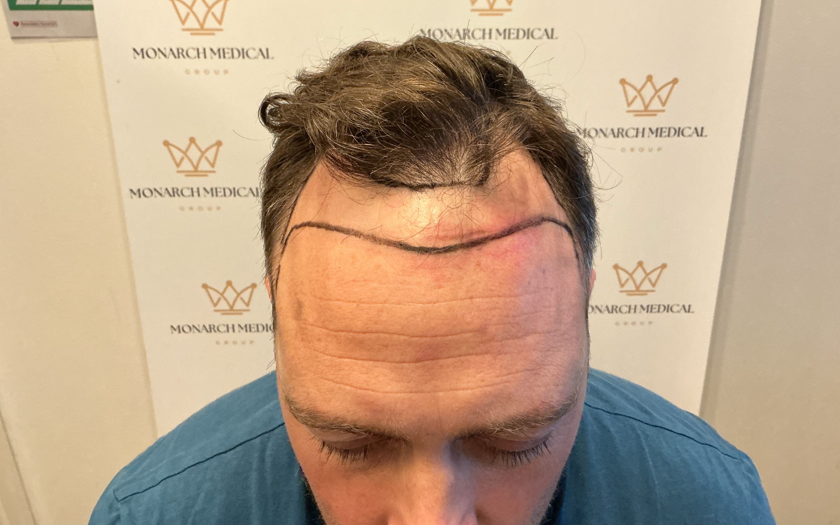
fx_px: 710
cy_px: 227
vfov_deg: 40.5
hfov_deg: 61.2
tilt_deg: -26.0
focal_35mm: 31
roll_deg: -0.3
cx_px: 420
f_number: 1.8
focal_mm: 3
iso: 250
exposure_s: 1/60
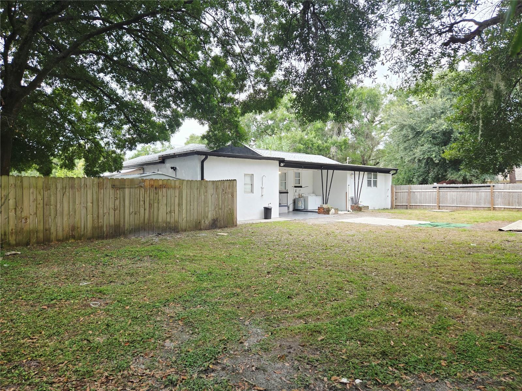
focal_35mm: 23
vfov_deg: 58.9
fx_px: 347
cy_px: 196
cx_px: 261
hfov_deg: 73.9
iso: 25
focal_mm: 5.4
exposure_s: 1/259
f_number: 1.8
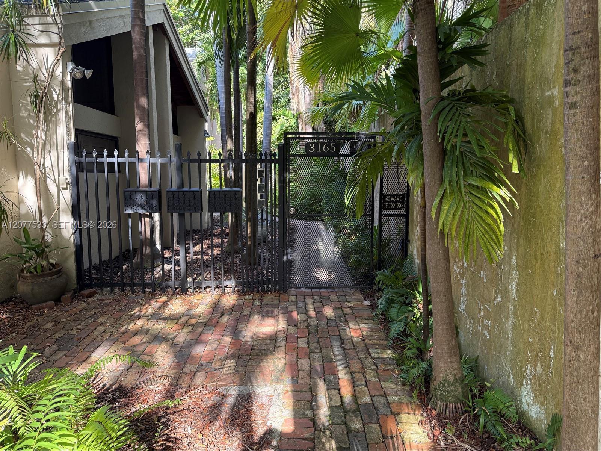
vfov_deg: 56.8
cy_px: 226
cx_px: 300
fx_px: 417
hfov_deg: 71.6
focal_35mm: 24
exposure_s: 1/243
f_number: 1.78
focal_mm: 6.76
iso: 125
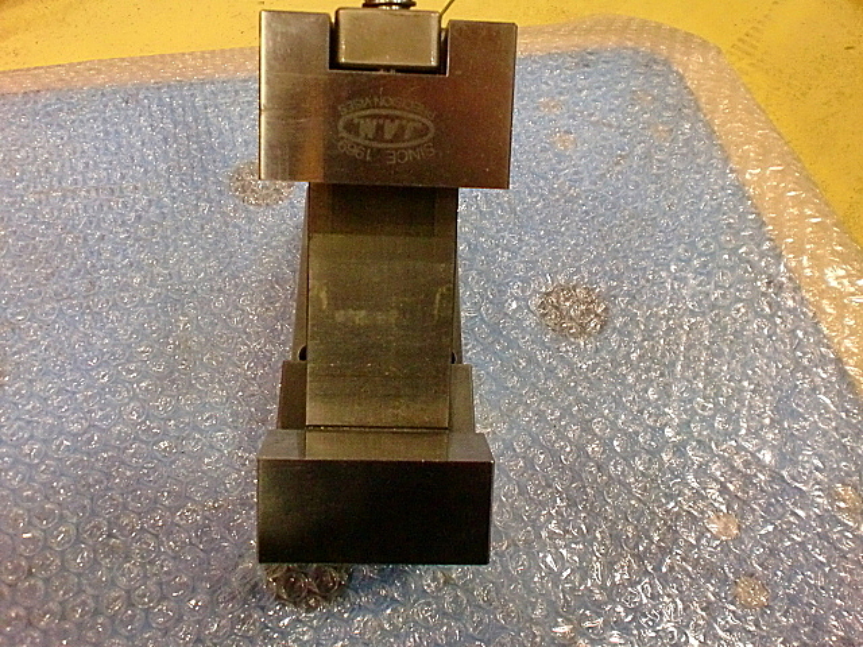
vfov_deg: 40.7
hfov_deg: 52.6
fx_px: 873
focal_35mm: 35
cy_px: 324
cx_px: 432
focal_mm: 6.3
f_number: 3.1
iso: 500
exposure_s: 1/60
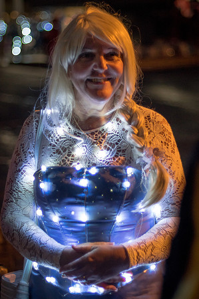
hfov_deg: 18.1
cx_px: 100
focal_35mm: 75
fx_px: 623
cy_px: 150
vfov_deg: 27.0
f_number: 1.6
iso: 800
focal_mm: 50
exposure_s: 1/100
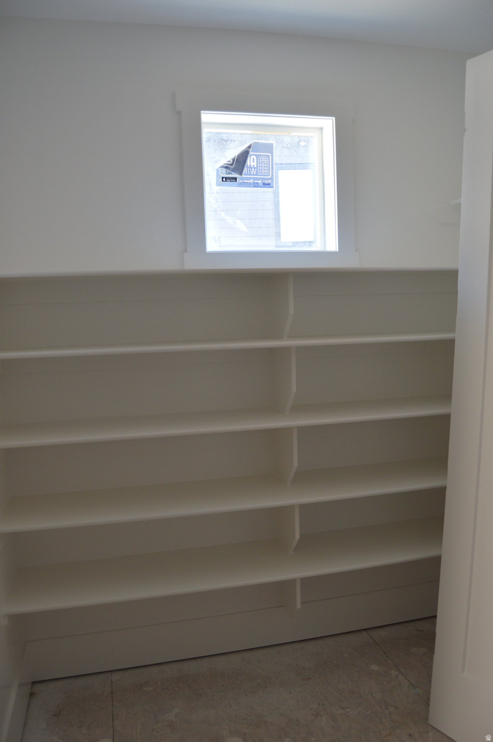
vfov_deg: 67.4
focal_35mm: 27
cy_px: 371
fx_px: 556
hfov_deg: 47.8
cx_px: 246
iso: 400
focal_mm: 18
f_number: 4.5
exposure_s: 1/80
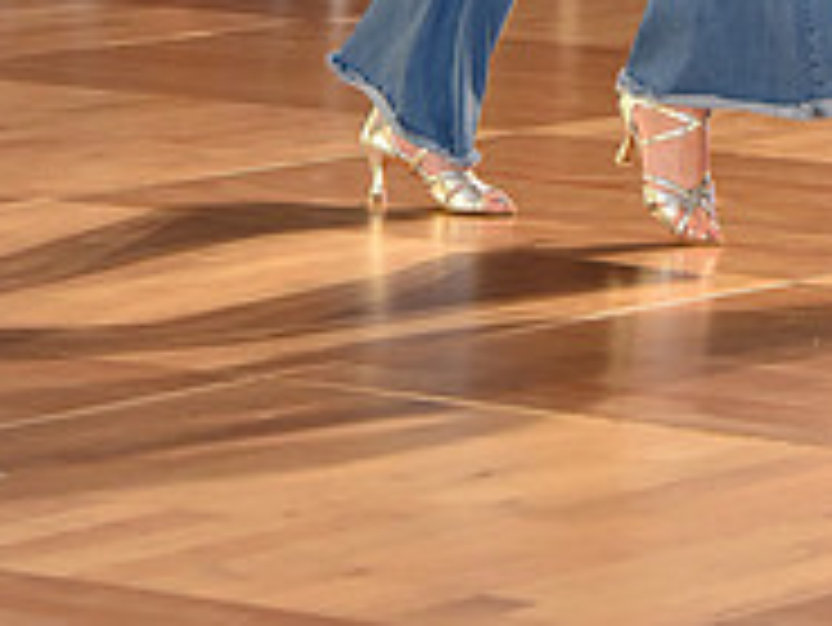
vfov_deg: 5.0
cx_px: 758
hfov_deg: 6.7
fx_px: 7095
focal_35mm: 295
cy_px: -473
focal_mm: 98
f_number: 5
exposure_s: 1/250
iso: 2000
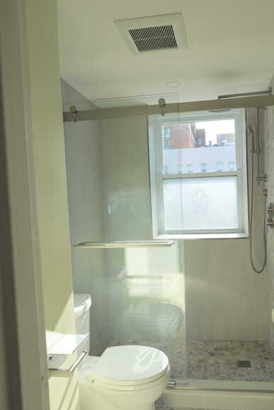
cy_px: 212
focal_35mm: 26
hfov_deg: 48.9
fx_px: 297
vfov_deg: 69.4
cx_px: 177
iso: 100
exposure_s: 1/60
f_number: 9
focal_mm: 20
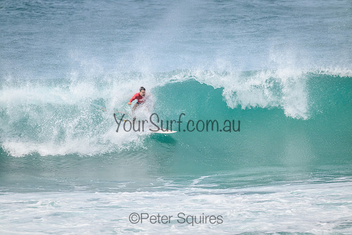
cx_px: 176
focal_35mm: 800
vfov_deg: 1.7
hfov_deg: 2.6
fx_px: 7824
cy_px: 118
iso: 1000
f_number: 11
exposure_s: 1/2000
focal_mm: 800
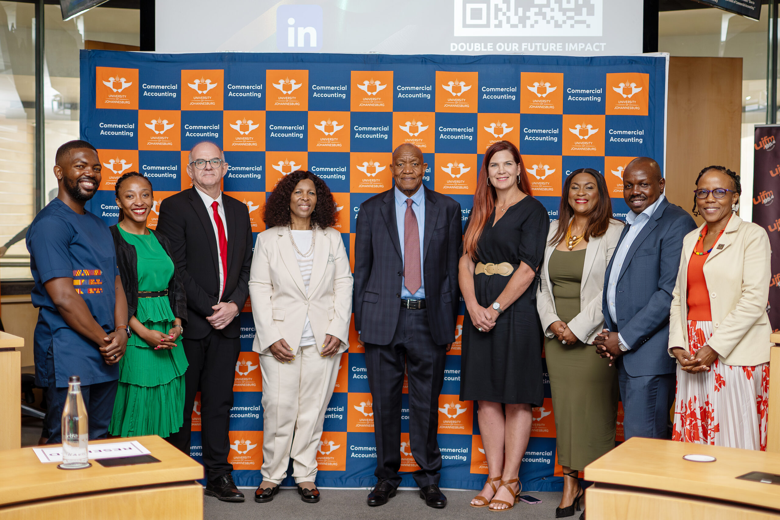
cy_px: 260
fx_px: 1127
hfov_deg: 38.2
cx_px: 390
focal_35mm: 52
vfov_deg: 26.0
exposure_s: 1/200
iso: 400
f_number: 1.8
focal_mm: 35
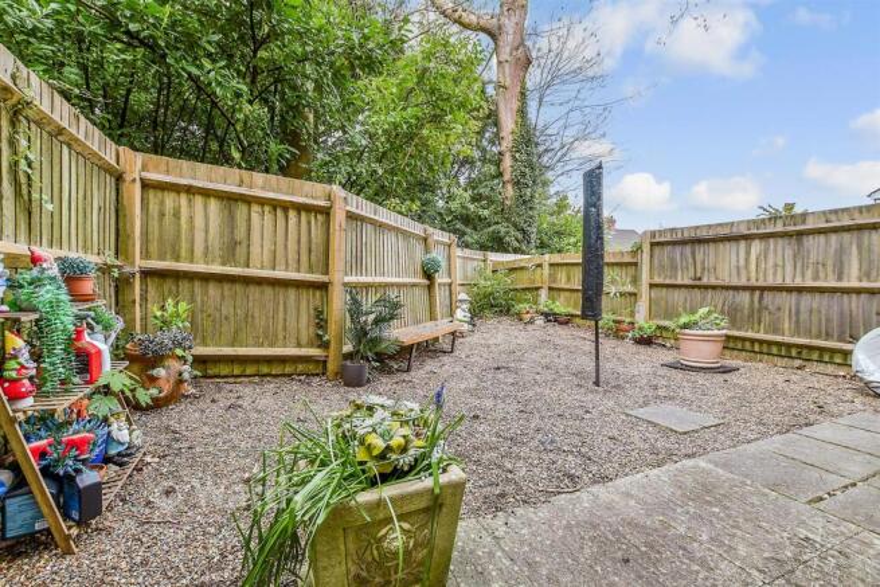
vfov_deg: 51.3
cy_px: 294
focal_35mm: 25
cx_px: 440
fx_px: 611
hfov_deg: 71.5
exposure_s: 1/80
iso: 160
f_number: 8
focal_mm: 17
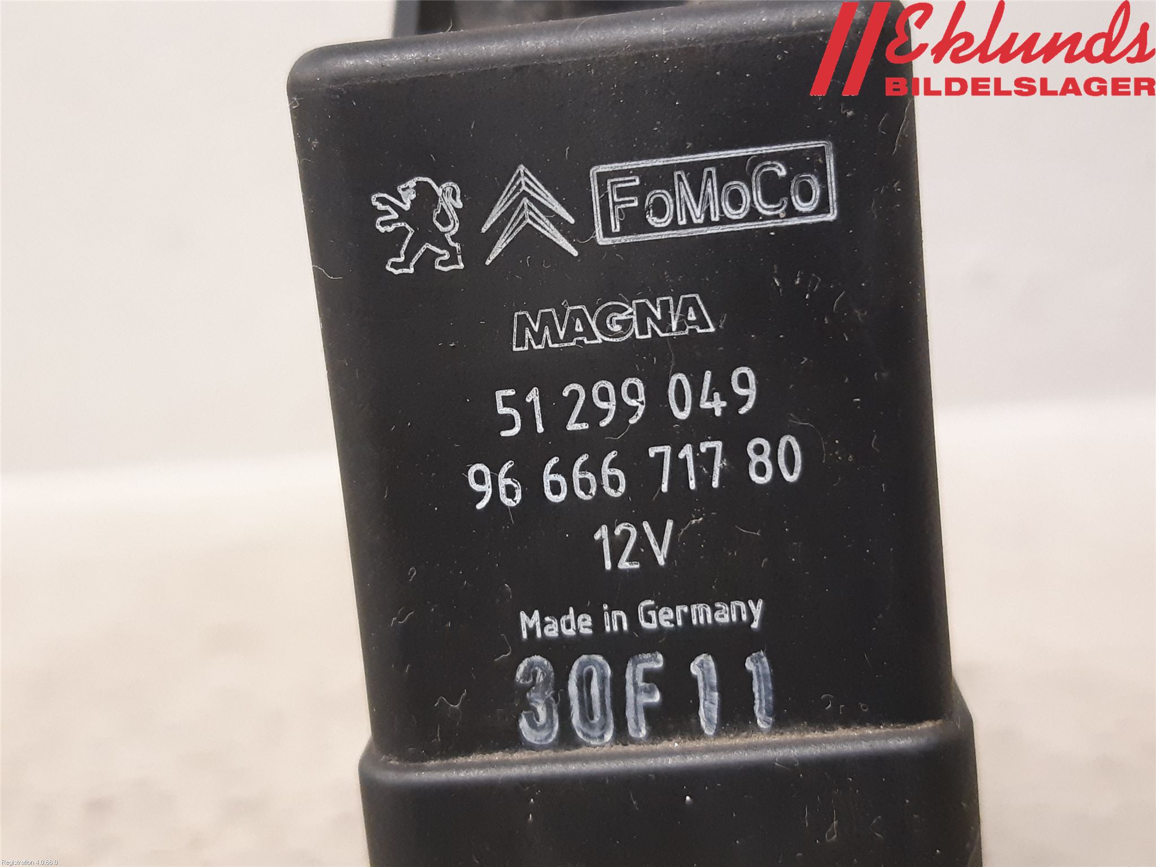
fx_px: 868
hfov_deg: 67.3
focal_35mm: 26
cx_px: 578
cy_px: 434
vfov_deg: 53.1
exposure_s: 1/33
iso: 250
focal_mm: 3.93
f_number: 1.7
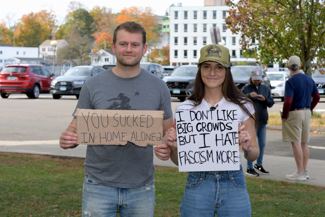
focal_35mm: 70
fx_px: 632
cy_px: 108
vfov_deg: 19.5
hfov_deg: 28.8
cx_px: 162
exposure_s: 1/200
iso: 320
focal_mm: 70
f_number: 8
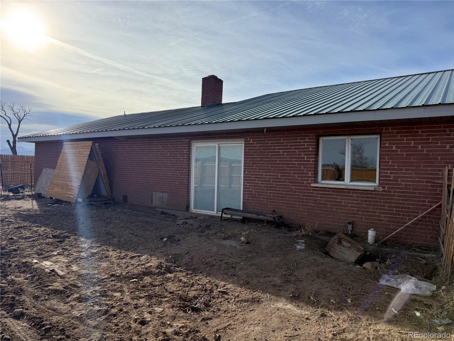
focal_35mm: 24
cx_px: 227
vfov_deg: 56.8
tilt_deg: -0.3
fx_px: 315
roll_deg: -1.1
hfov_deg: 71.6
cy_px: 170
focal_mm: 6.76
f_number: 1.78
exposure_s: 1/8130
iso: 125
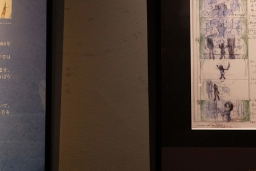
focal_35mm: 90
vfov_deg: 14.8
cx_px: 119
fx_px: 640
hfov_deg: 22.6
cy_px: -27
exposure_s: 1/60
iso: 640
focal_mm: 20.5
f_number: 3.2
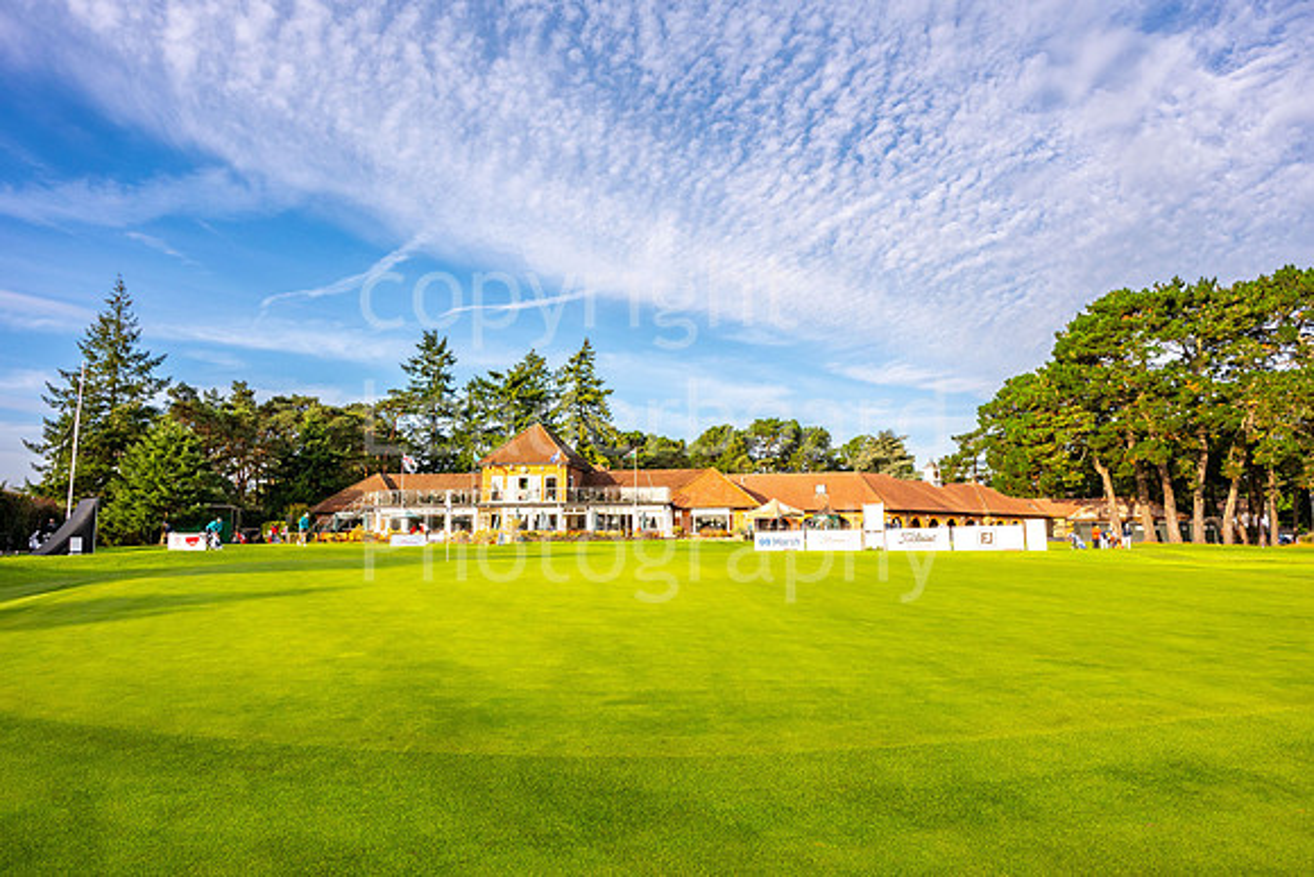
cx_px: 657
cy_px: 438
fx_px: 876
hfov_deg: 73.7
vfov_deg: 53.2
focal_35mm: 24
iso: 500
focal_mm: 24
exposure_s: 1/1000
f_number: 9
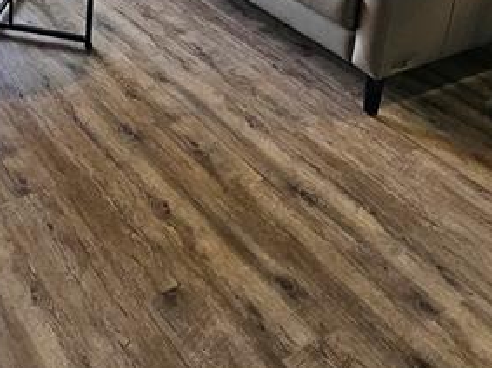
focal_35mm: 47
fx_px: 668
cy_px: -163
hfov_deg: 36.6
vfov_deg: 24.8
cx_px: 9
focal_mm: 2.2
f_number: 2.2
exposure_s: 1/60
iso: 100
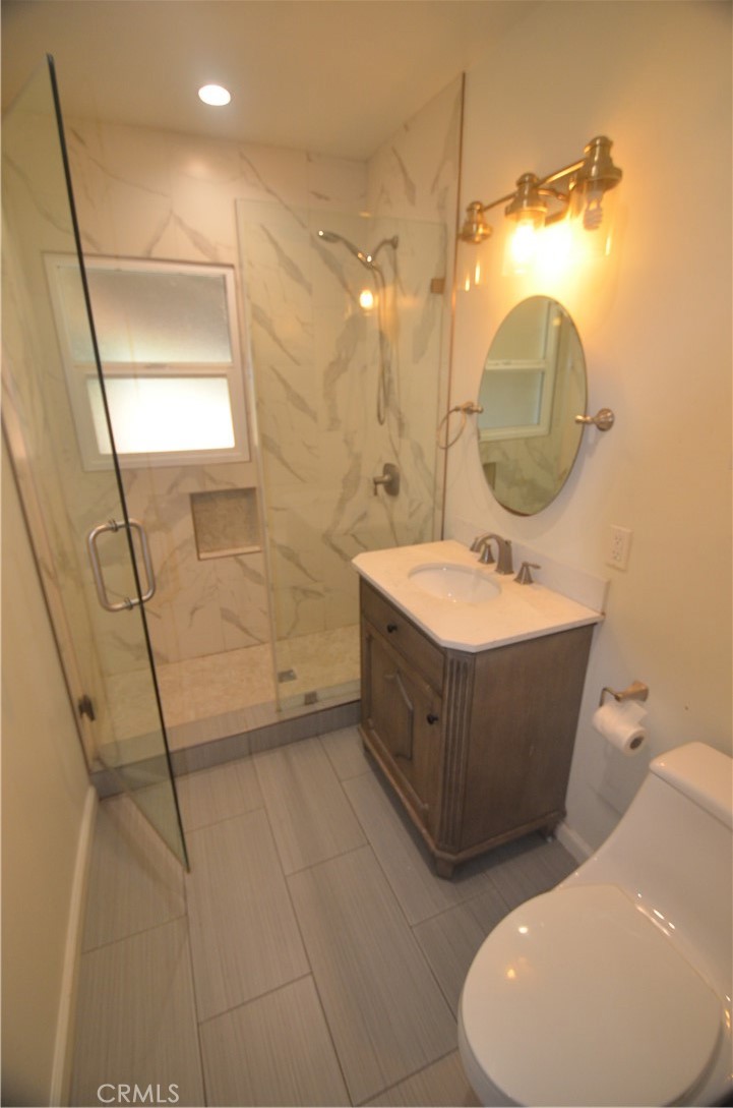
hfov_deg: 77.1
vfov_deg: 100.5
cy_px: 554
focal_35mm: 15
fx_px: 460
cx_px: 366
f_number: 3.5
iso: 800
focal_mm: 10
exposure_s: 1/60
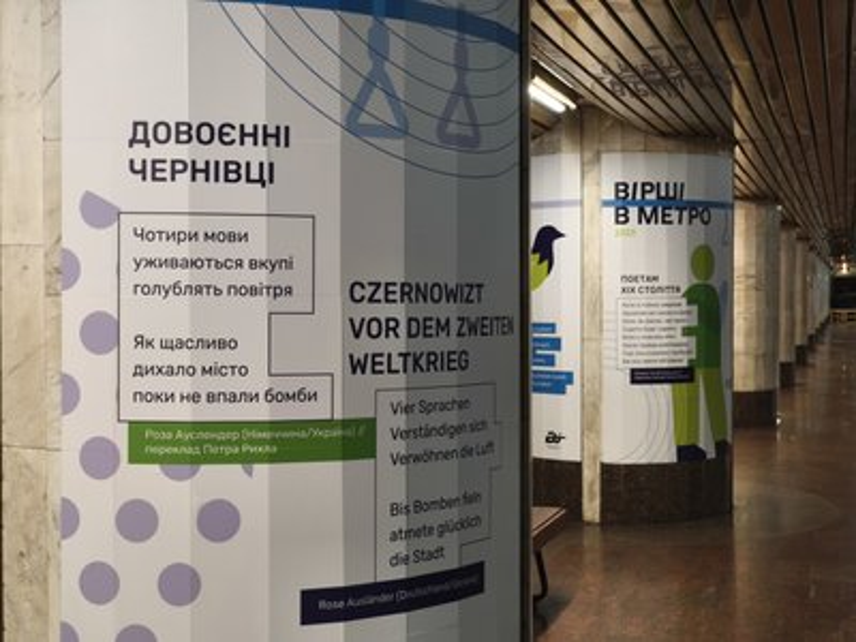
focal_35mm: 55
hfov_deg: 34.9
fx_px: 1360
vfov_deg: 26.6
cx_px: 428
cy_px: 321
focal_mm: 7.1
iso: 2000
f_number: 1.9
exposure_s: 1/50
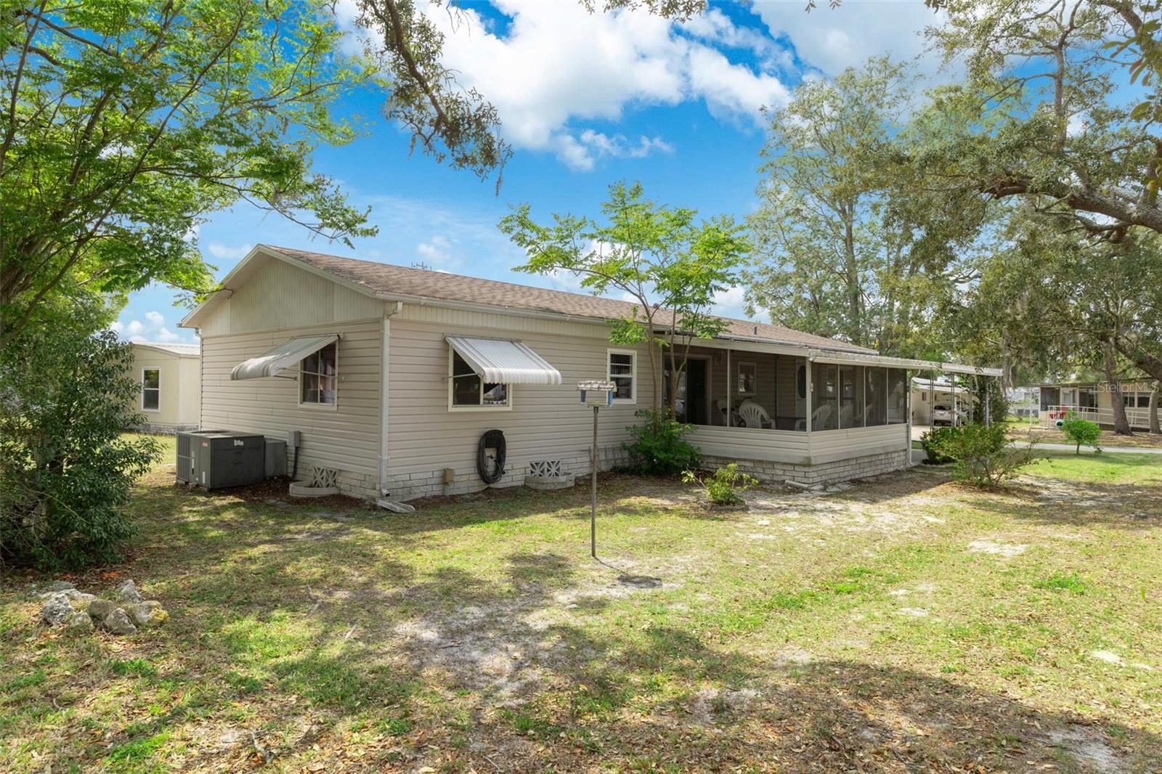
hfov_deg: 81.2
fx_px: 678
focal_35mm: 21
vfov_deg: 59.5
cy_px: 387
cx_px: 581
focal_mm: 14
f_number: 8
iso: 320
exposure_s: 1/350
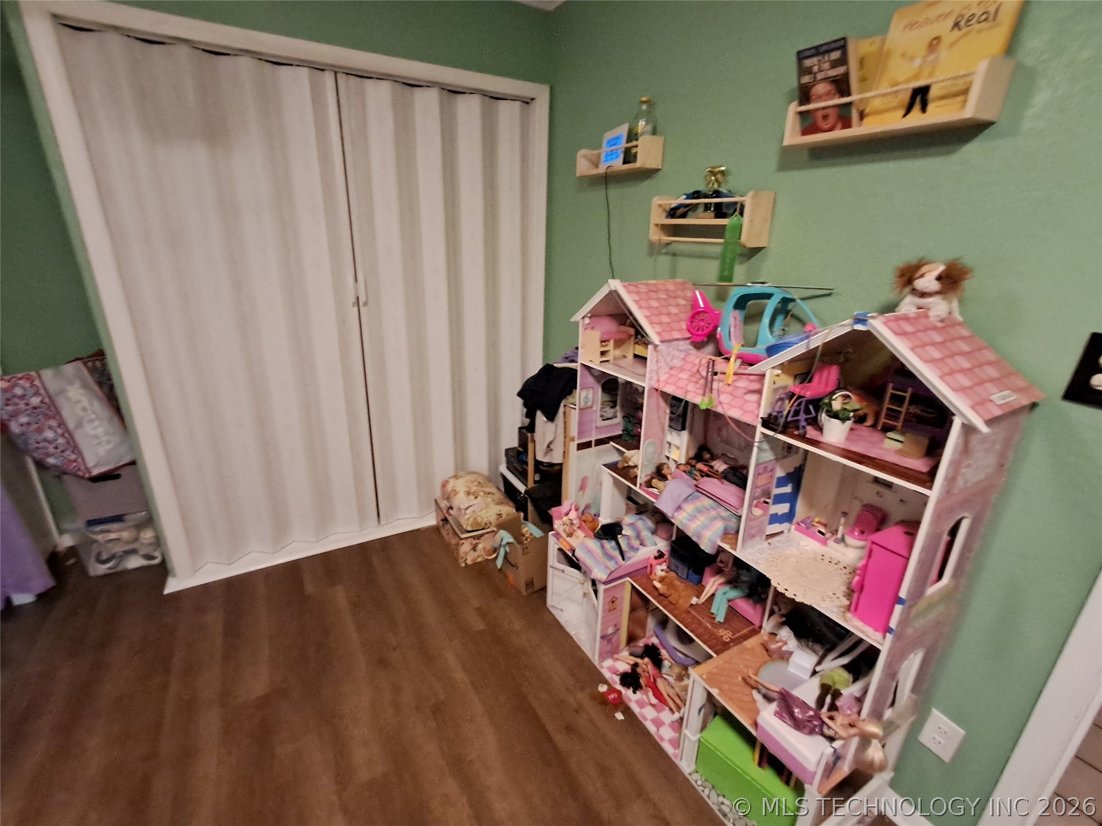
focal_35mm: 16
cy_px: 413
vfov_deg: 78.1
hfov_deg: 94.5
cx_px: 551
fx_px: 509
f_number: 2.2
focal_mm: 1.64
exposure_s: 1/25
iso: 400
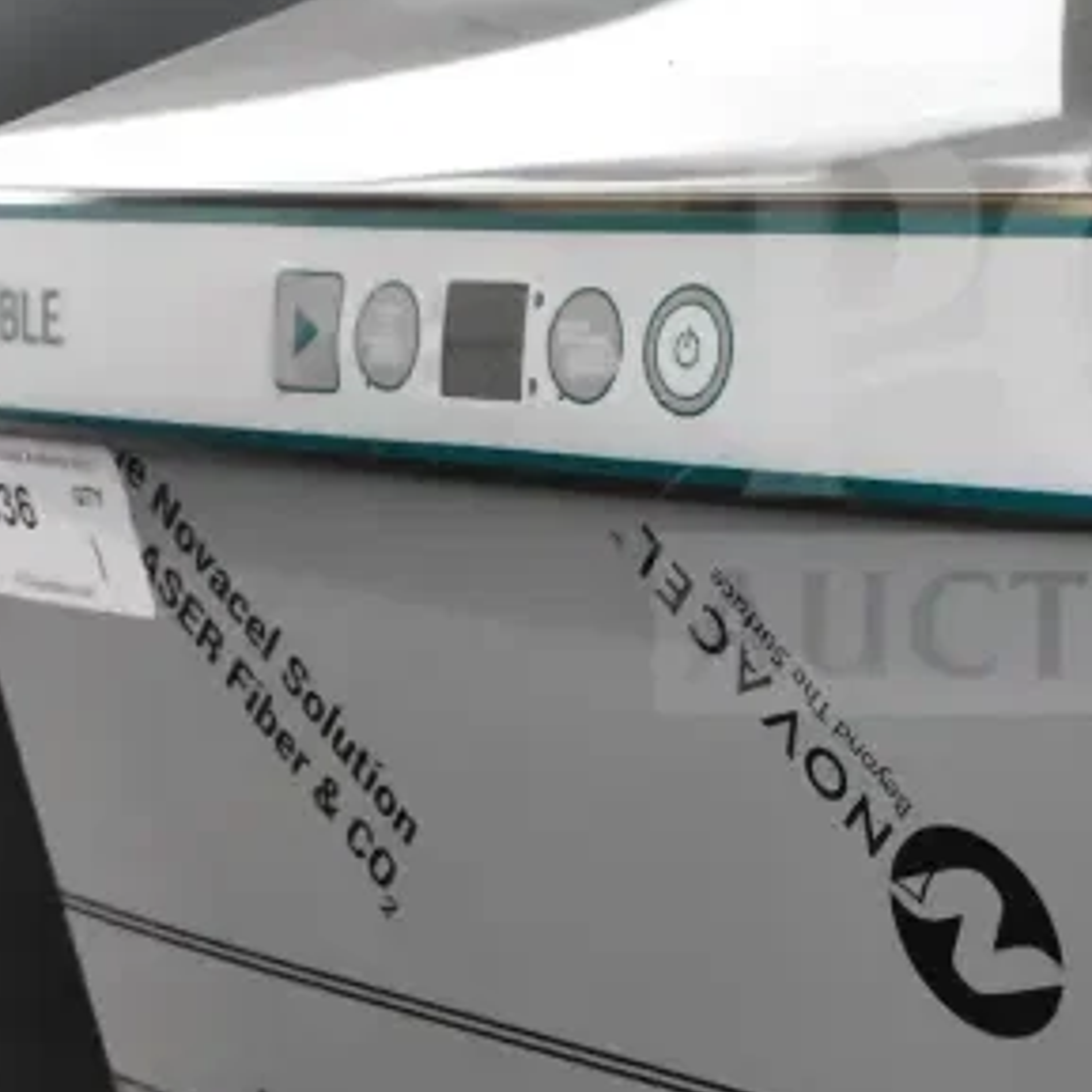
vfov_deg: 15.4
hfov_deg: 15.2
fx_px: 4033
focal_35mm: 113
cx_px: 1077
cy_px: 414
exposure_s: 1/320
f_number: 9
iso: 6400
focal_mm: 28
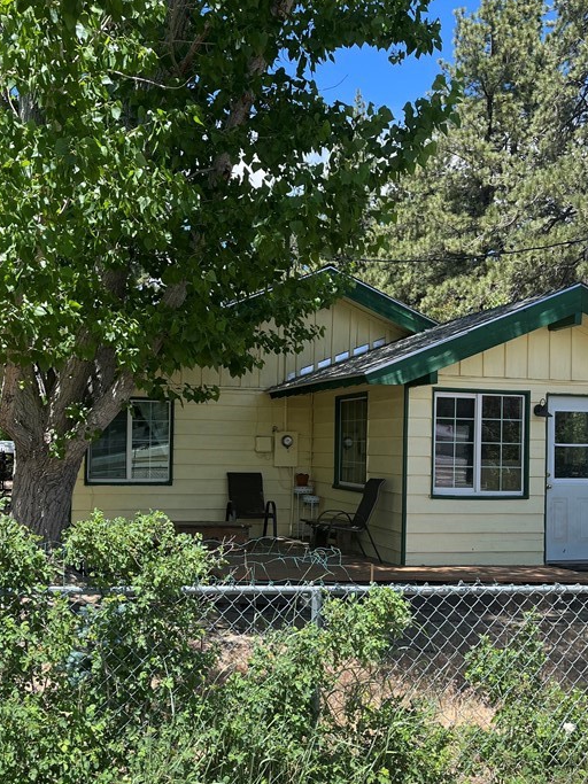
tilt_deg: +0.8
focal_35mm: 39
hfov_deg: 36.8
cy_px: 441
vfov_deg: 47.8
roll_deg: -1.5
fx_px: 884
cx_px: 278
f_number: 1.6
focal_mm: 5.1
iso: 50
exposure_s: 1/1279
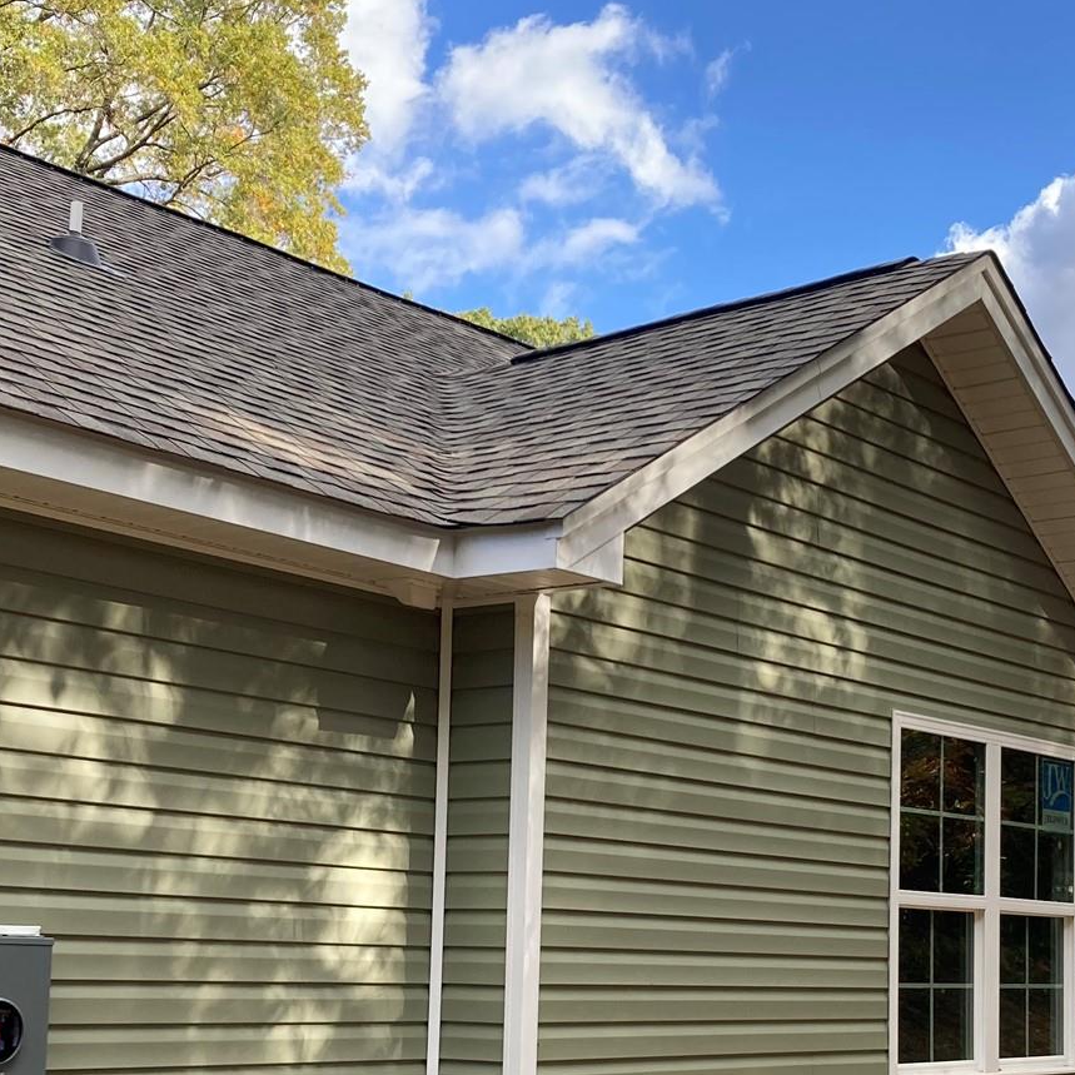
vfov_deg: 28.7
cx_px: 593
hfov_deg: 29.1
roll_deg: -2.3
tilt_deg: +4.9
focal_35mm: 59
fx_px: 2073
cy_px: 797
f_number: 1.8
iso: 20
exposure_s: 1/467
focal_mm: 3.99
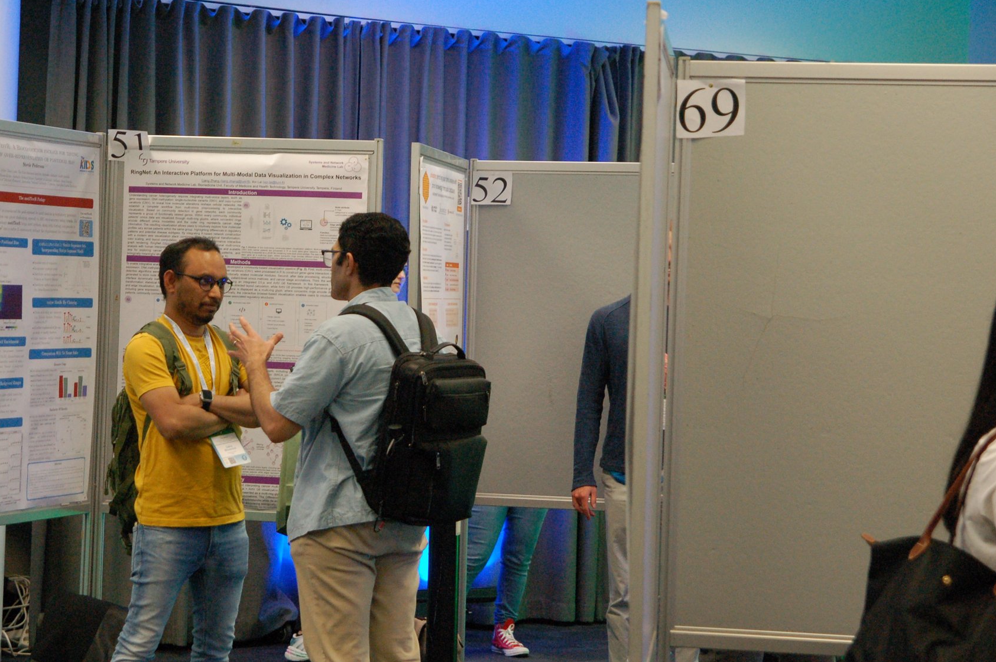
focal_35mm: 89
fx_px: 2461
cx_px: 420
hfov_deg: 22.9
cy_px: 306
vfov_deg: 15.3
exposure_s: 1/125
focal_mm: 50
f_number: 4
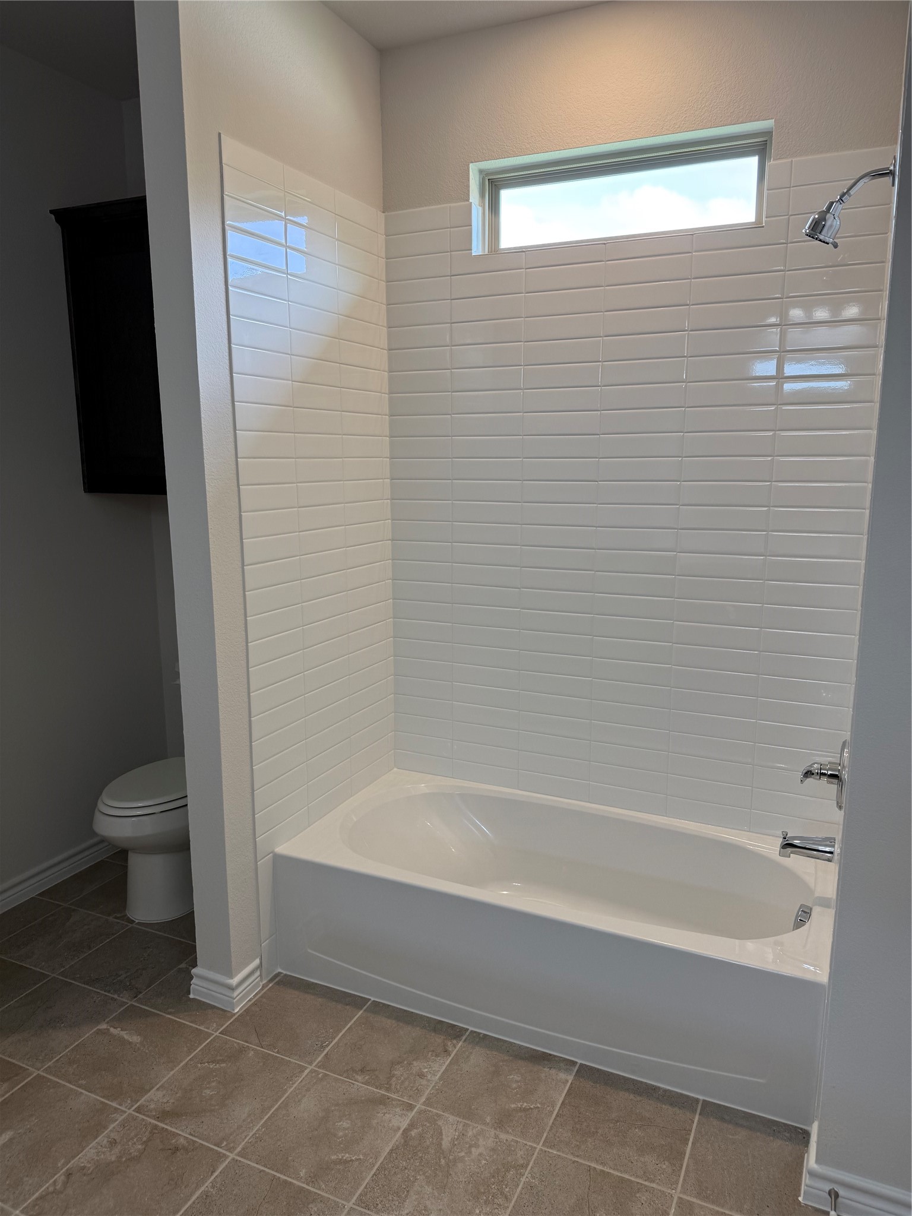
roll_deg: +0.3
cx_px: 456
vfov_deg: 71.6
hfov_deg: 56.8
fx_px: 843
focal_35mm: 24
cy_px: 608
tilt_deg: -11.1
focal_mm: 6.76
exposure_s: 1/120
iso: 80
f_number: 1.78
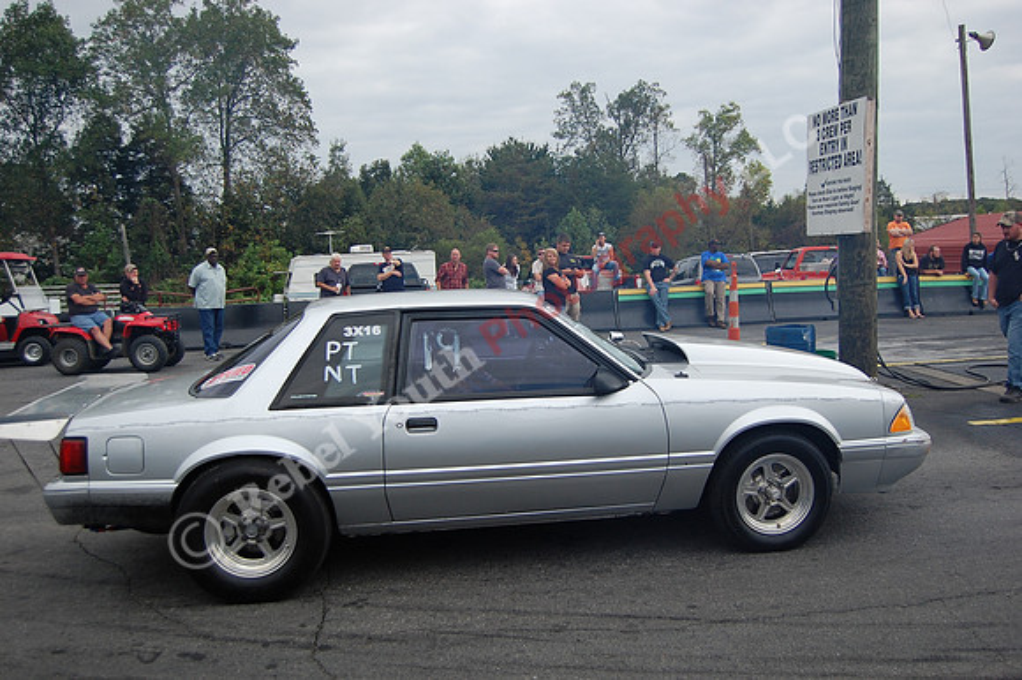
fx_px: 936
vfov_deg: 39.9
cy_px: 340
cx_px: 511
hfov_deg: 57.3
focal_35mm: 33
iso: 250
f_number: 4
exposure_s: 1/1000
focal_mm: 22
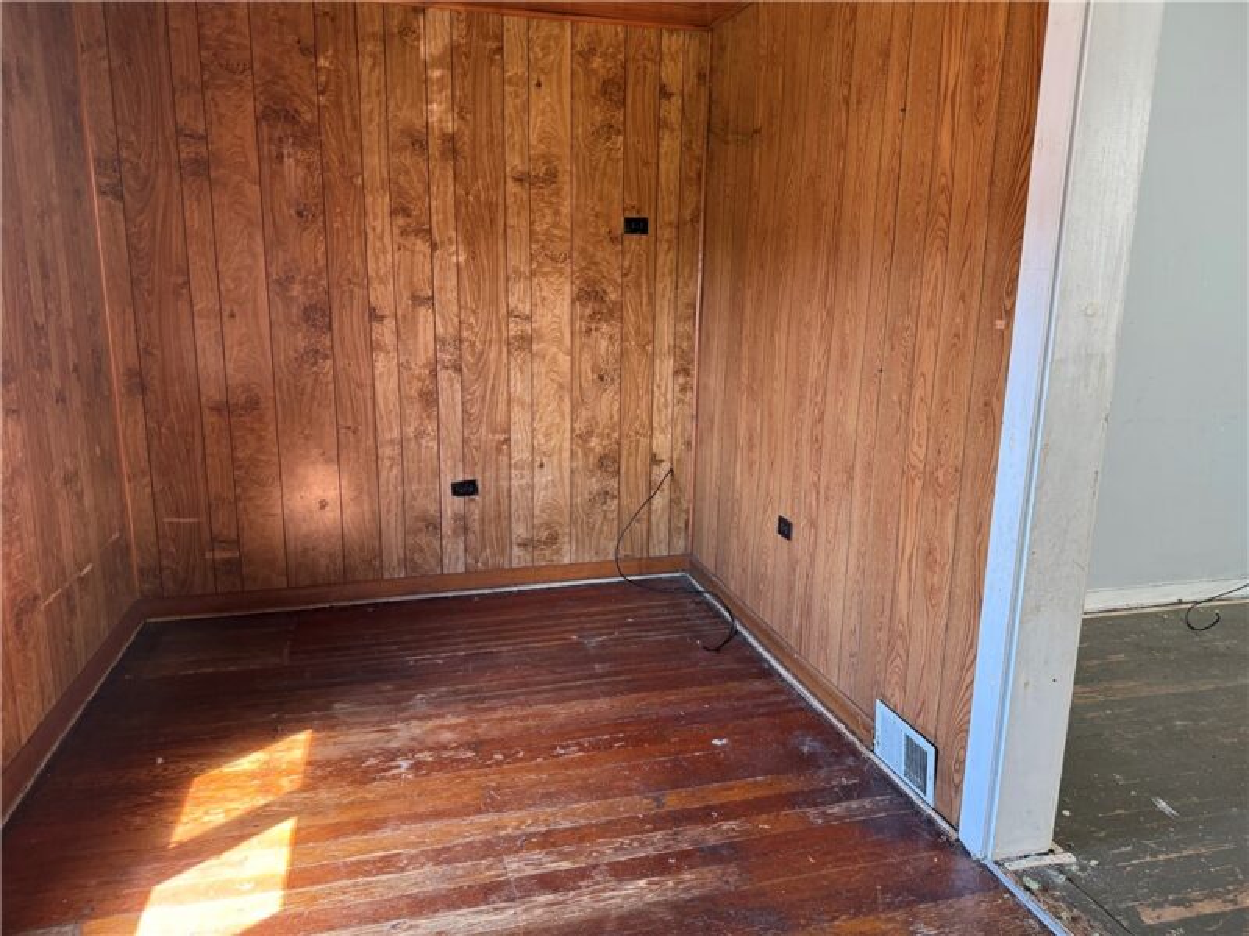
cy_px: 468
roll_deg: -1.4
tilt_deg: -12.0
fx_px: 866
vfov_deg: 56.8
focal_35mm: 24
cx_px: 624
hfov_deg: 71.6
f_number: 1.78
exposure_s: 1/60
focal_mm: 6.76
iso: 250
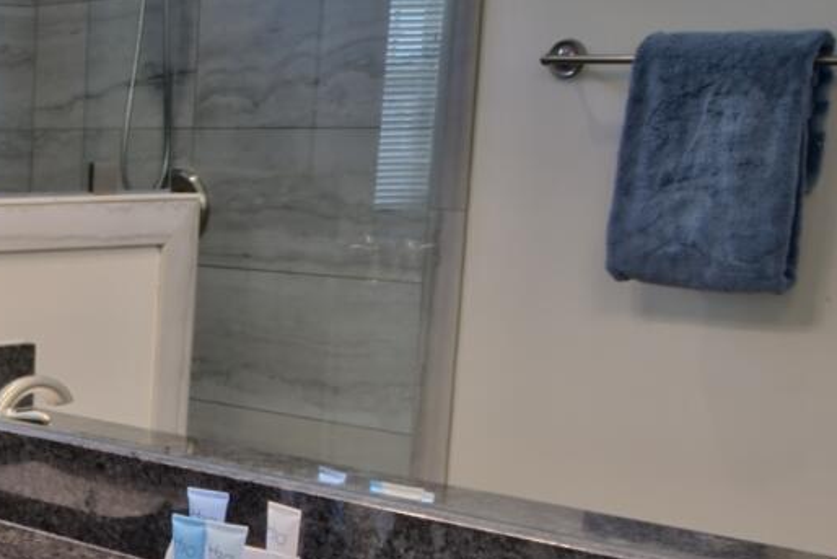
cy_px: 453
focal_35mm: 70
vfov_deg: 19.3
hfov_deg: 24.3
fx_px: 1628
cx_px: -314
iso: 200
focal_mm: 12
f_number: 19
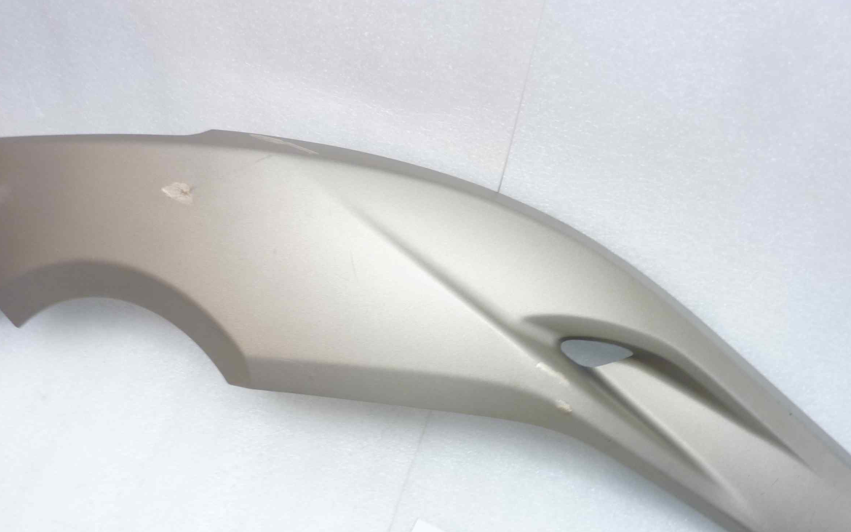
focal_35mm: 29
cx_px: 403
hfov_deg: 64.6
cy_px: 318
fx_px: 673
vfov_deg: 43.0
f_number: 3.3
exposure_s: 1/10
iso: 80
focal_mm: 4.1
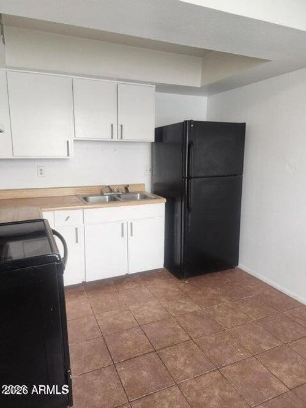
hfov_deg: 58.9
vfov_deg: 73.9
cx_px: 153
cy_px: 204
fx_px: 271
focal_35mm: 23
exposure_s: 1/120
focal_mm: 6.4
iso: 200
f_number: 1.8
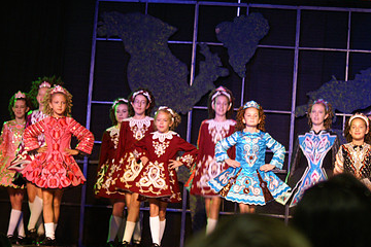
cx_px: 232
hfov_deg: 12.2
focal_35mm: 169
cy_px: 148
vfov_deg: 8.1
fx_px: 1742
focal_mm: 70
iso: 400
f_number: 4
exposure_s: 1/40
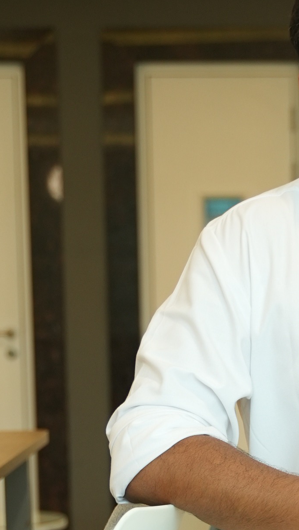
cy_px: 569
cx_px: 374
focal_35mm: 154
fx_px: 2169
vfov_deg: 13.7
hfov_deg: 7.8
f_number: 2.8
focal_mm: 39
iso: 320
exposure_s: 1/100
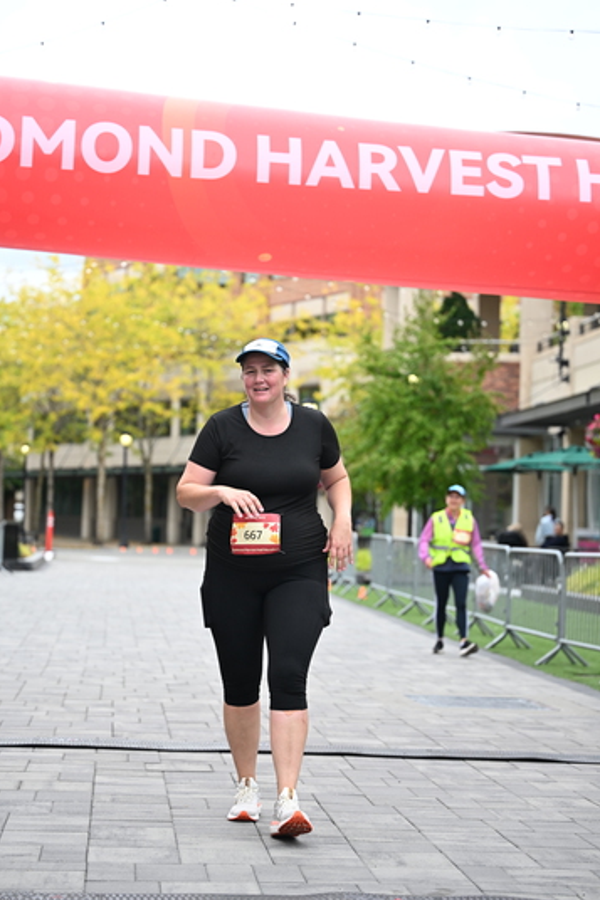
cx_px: 293
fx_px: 1901
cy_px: 455
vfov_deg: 26.7
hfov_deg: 17.9
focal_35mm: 76
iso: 400
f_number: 2.8
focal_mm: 74
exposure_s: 1/1250
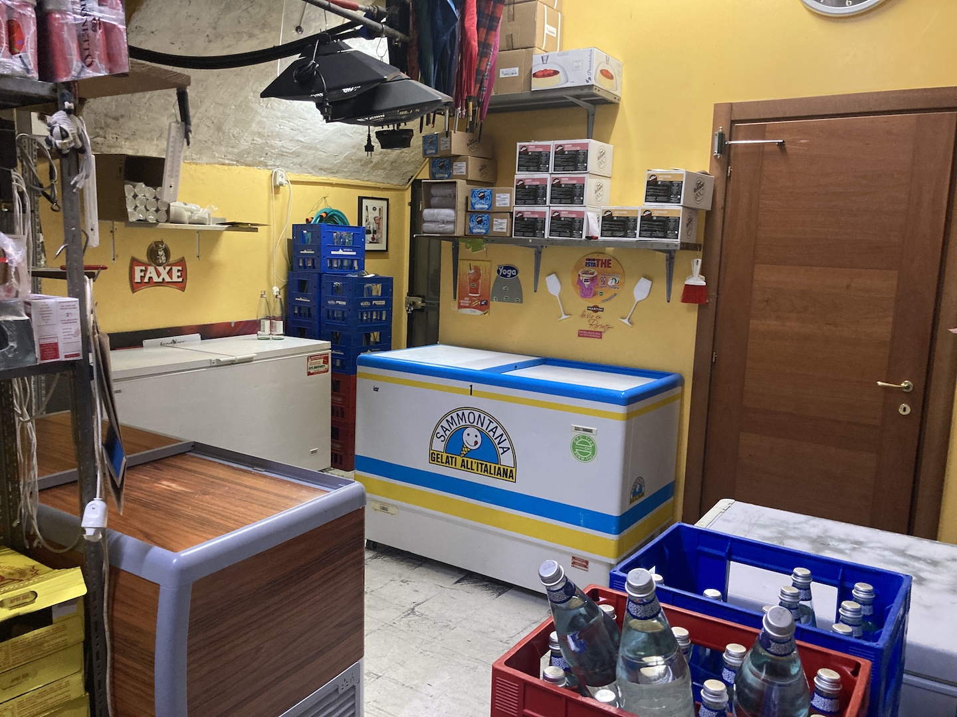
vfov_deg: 49.7
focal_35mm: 28
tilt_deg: -9.4
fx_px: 774
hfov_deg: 63.4
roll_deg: -1.5
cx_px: 478
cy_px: 358
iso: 320
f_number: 1.8
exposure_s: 1/33
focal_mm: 3.99
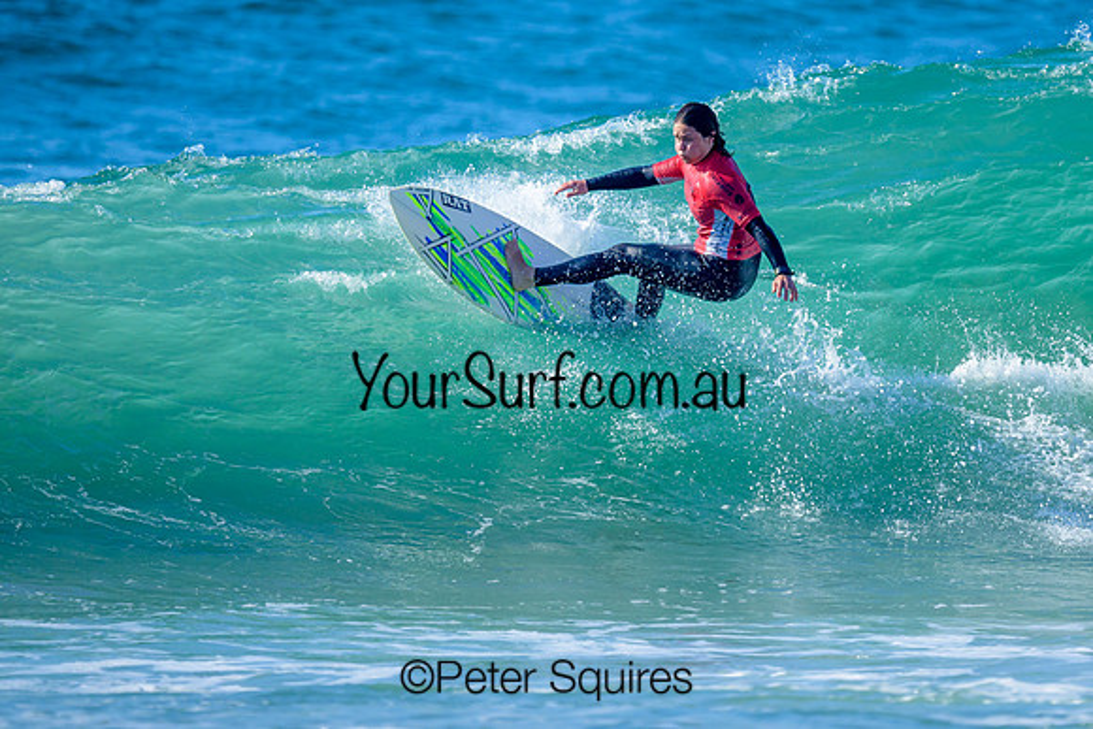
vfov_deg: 1.3
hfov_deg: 1.9
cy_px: 276
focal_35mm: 1098
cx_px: 727
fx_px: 33347
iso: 400
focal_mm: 800
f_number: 6.3
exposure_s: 1/2000
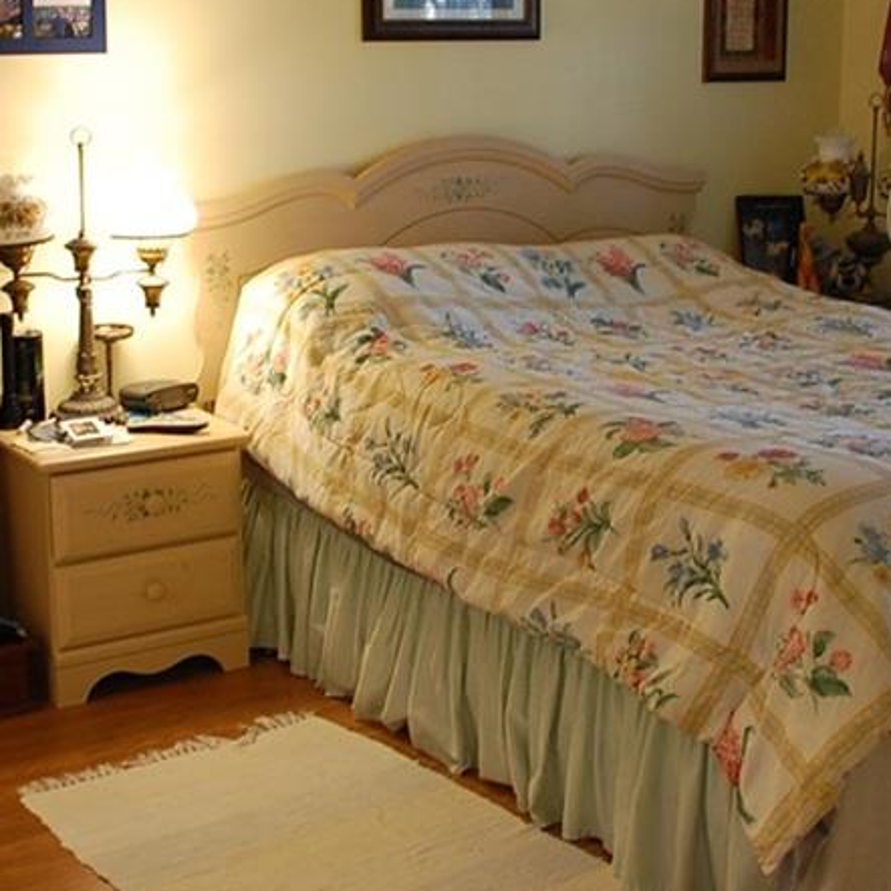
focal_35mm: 59
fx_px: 1718
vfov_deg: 29.0
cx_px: 452
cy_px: 349
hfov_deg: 29.1
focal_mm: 20
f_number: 3.8
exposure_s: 1/30
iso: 800
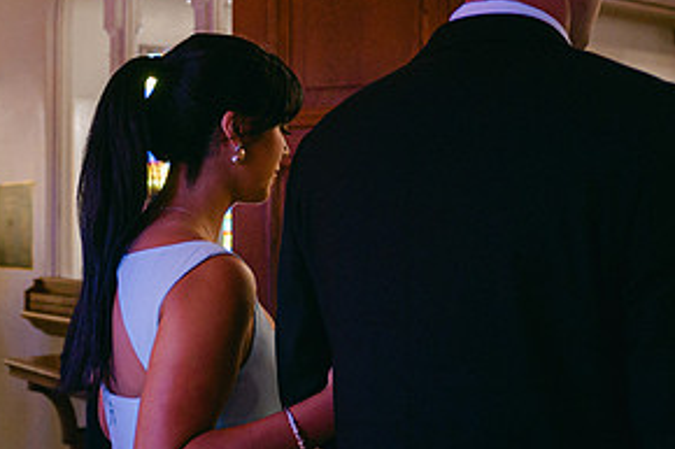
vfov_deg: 24.2
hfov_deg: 35.5
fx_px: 1049
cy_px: 209
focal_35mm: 56
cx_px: 251
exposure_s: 1/400
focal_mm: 28
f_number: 2.8
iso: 3200
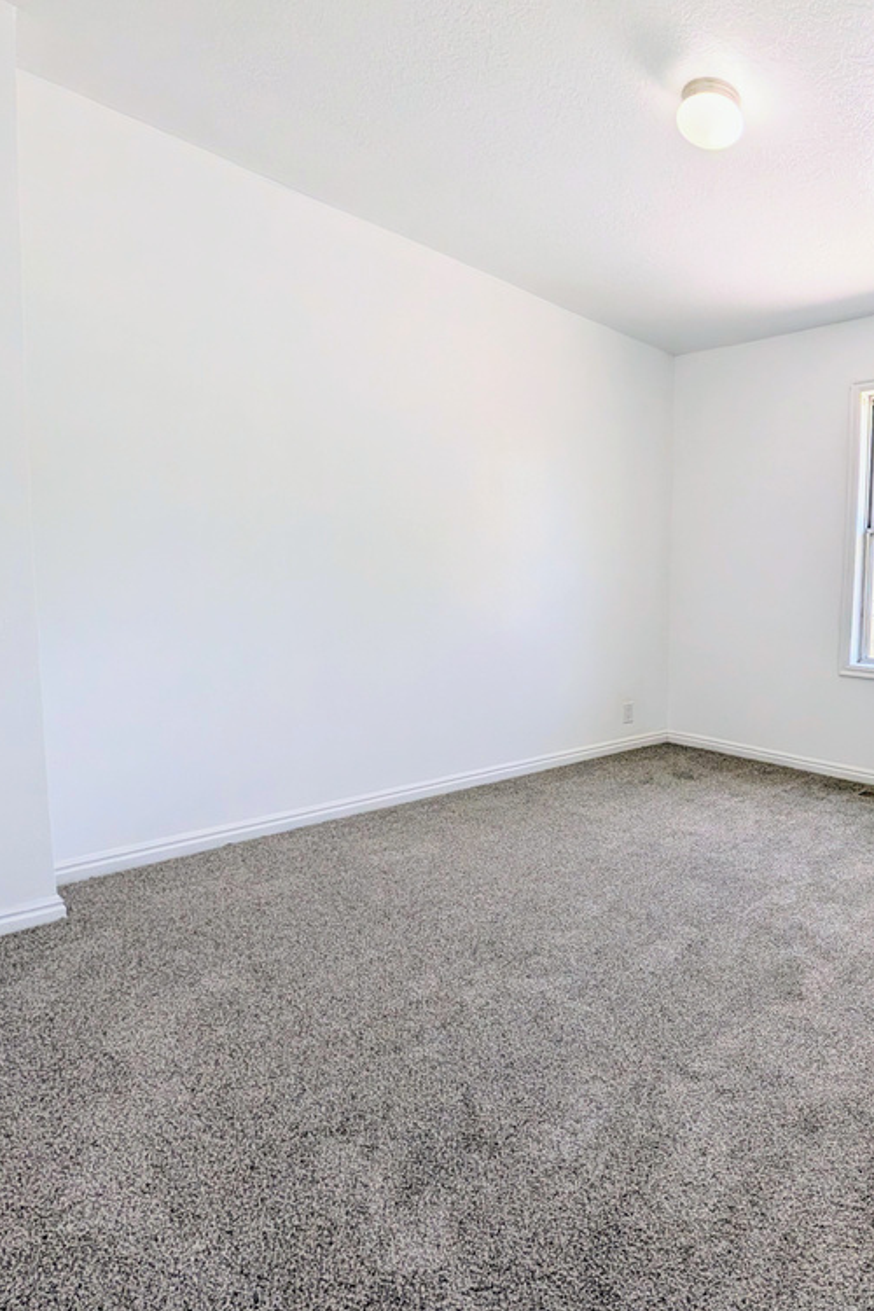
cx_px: 771
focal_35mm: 17
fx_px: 619
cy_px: 657
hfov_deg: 60.7
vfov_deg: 93.3
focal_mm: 2.02
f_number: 1.7
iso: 48
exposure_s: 1/992
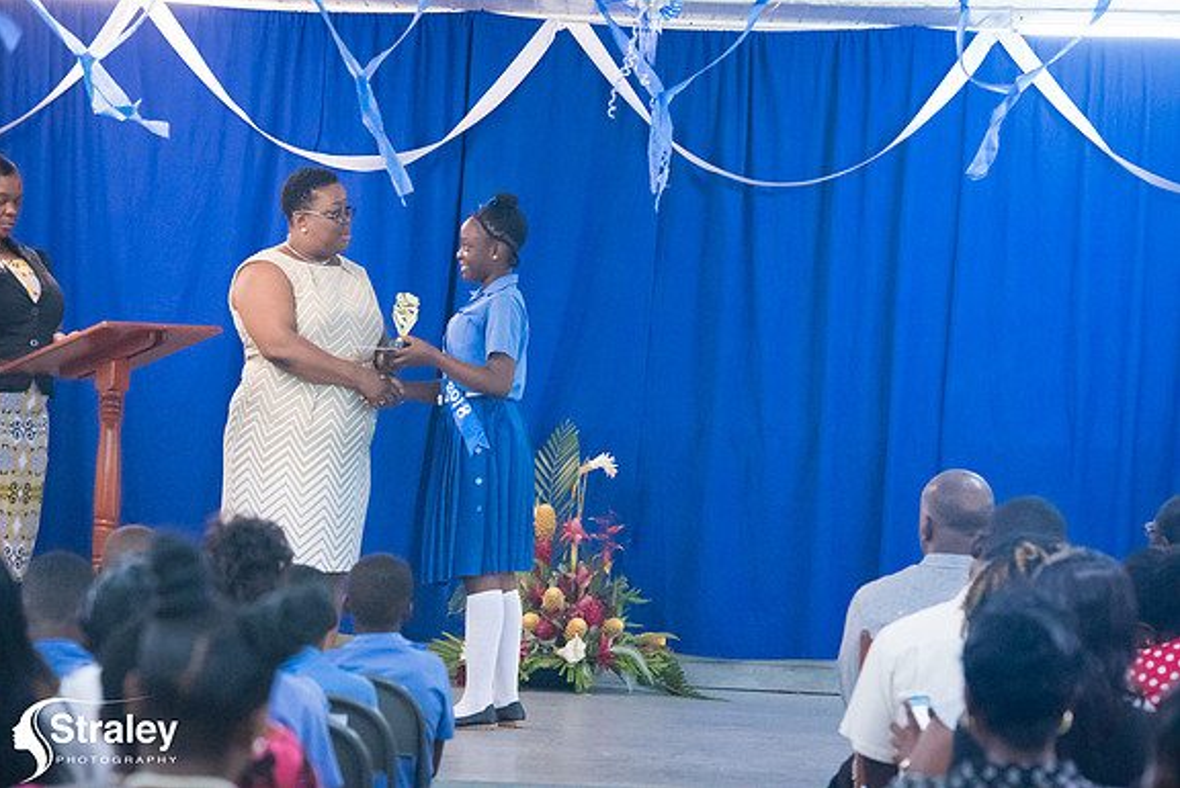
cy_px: 394
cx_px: 588
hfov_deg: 13.2
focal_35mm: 156
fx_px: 5117
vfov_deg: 8.8
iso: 25600
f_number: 6.3
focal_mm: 155
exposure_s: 1/200
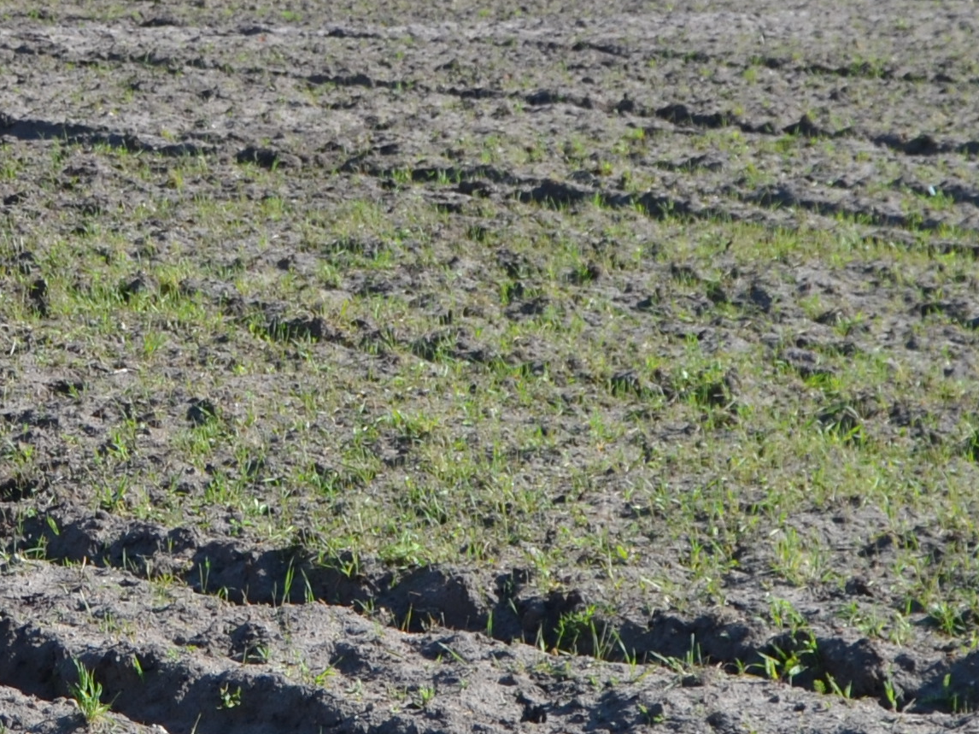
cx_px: 131
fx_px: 3280
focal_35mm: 116
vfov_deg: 12.6
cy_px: -66
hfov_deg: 16.8
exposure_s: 1/640
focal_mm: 20
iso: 100
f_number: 3.5
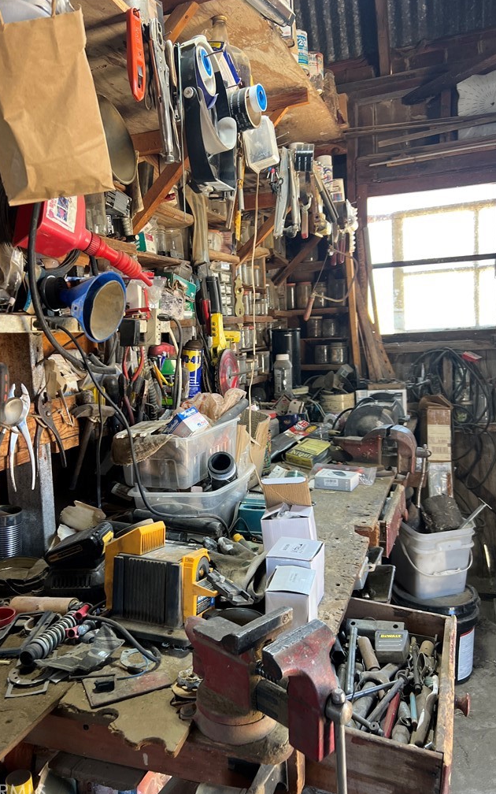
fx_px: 606
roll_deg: +3.5
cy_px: 399
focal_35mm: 28
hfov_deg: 44.5
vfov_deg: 66.5
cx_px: 221
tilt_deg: -4.8
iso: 80
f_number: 1.5
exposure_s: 1/121
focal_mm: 5.7
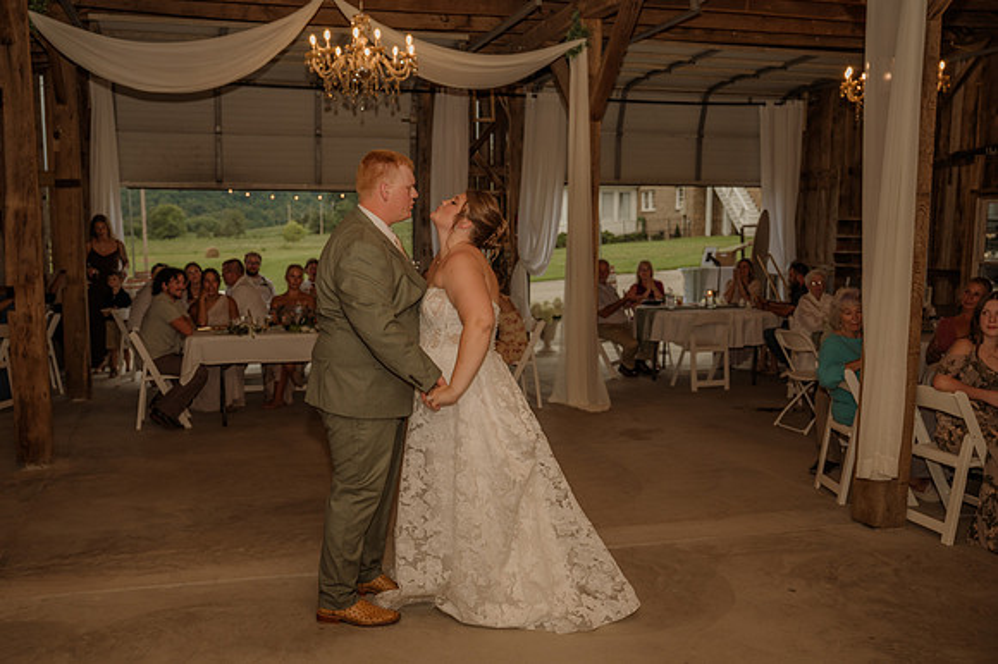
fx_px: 978
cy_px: 367
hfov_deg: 53.9
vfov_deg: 37.5
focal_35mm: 35
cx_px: 435
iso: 320
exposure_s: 1/200
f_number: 4
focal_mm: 31
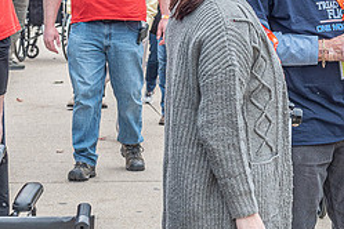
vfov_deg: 8.7
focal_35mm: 158
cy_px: 44
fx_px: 1510
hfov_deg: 12.8
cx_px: 338
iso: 500
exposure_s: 1/250
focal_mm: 52
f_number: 8
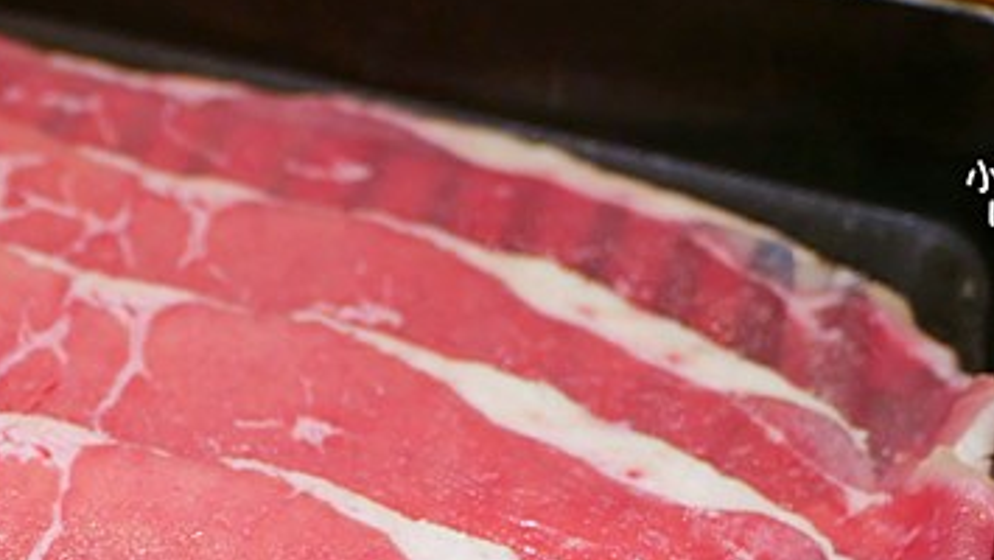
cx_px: -25
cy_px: 631
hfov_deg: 23.6
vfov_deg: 13.8
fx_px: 2268
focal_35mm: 86
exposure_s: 1/60
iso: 200
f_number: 2.5
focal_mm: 14
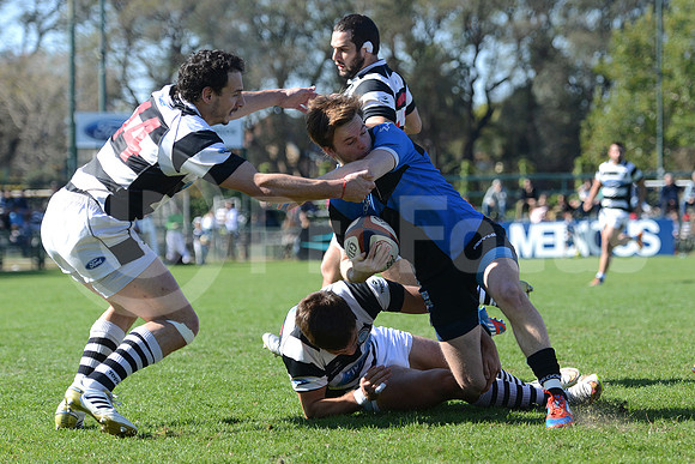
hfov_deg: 16.4
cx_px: 348
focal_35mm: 125
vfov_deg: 11.0
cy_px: 232
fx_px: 2414
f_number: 4
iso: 320
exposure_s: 1/1250
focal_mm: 125
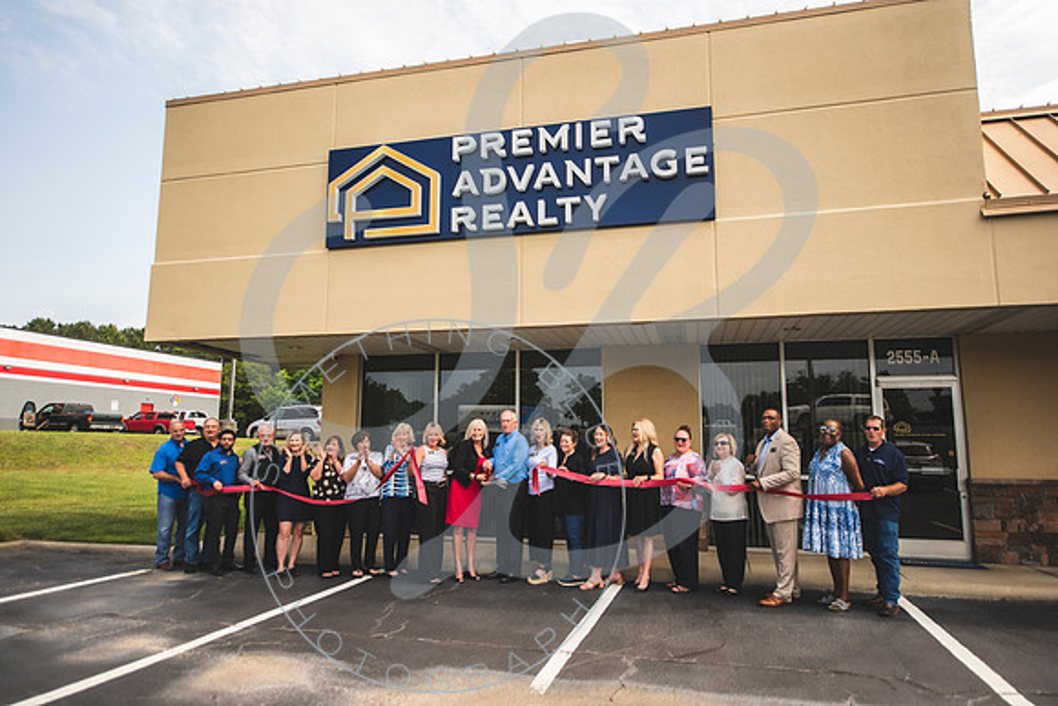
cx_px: 524
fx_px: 717
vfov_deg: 52.4
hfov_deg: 72.8
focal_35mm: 24
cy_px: 353
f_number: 2.8
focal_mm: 24
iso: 100
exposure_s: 1/800
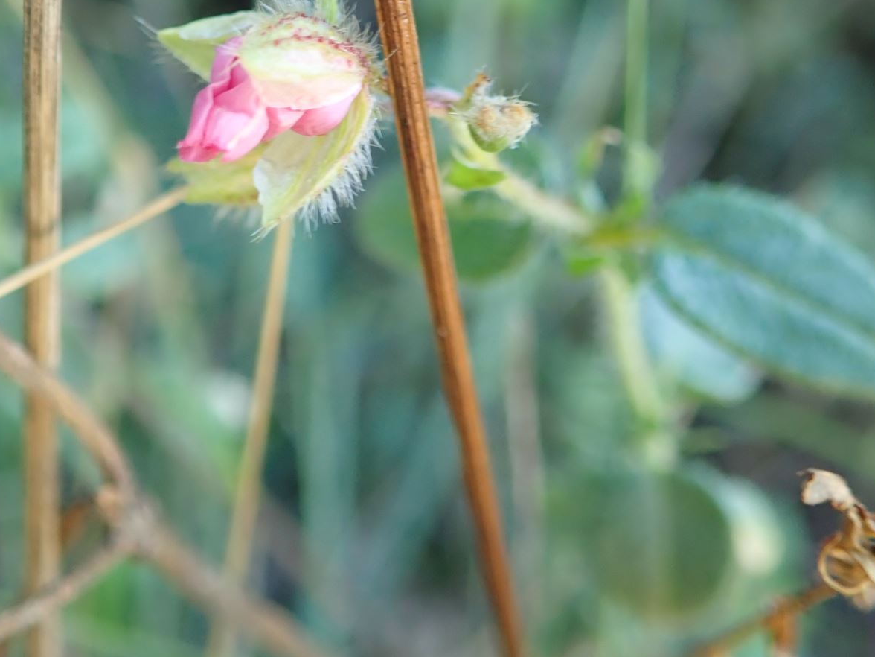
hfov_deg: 37.2
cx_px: 320
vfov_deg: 28.1
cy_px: 157
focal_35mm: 51
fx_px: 1289
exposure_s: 1/125
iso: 160
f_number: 2.3
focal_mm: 5.5
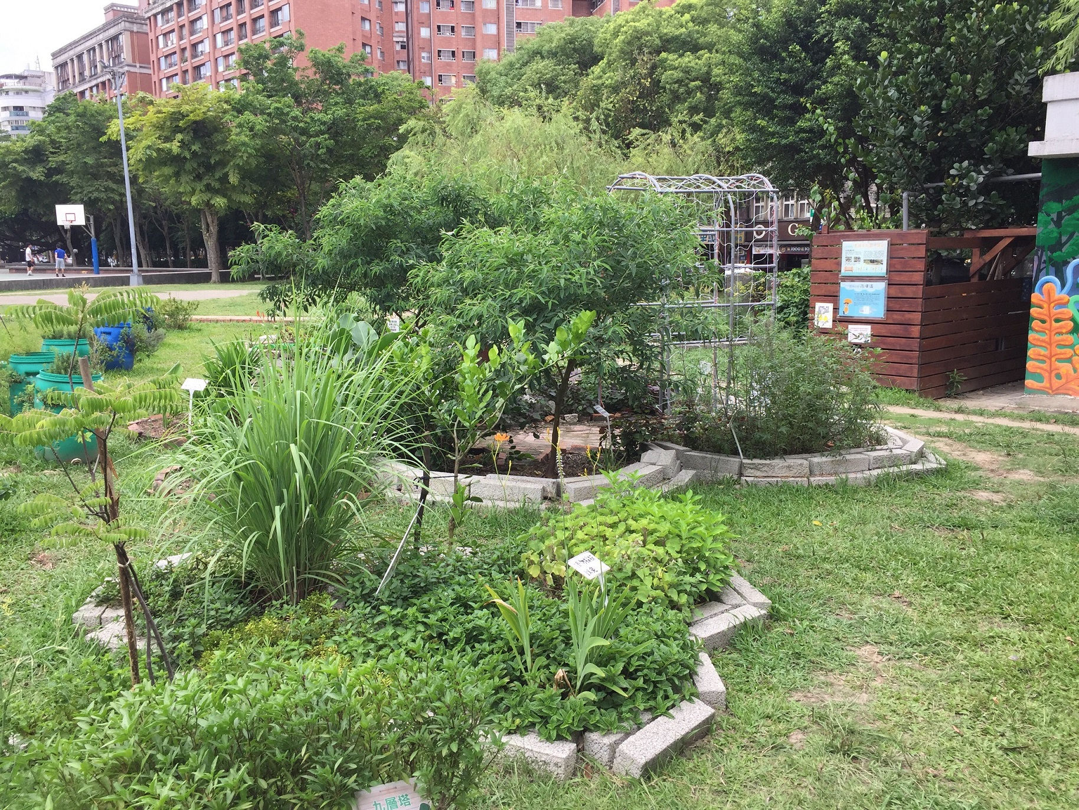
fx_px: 904
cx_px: 540
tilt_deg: -9.2
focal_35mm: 29
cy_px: 405
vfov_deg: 48.2
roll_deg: -0.7
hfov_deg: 61.6
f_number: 2.2
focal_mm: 4.15
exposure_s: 1/476
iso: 32
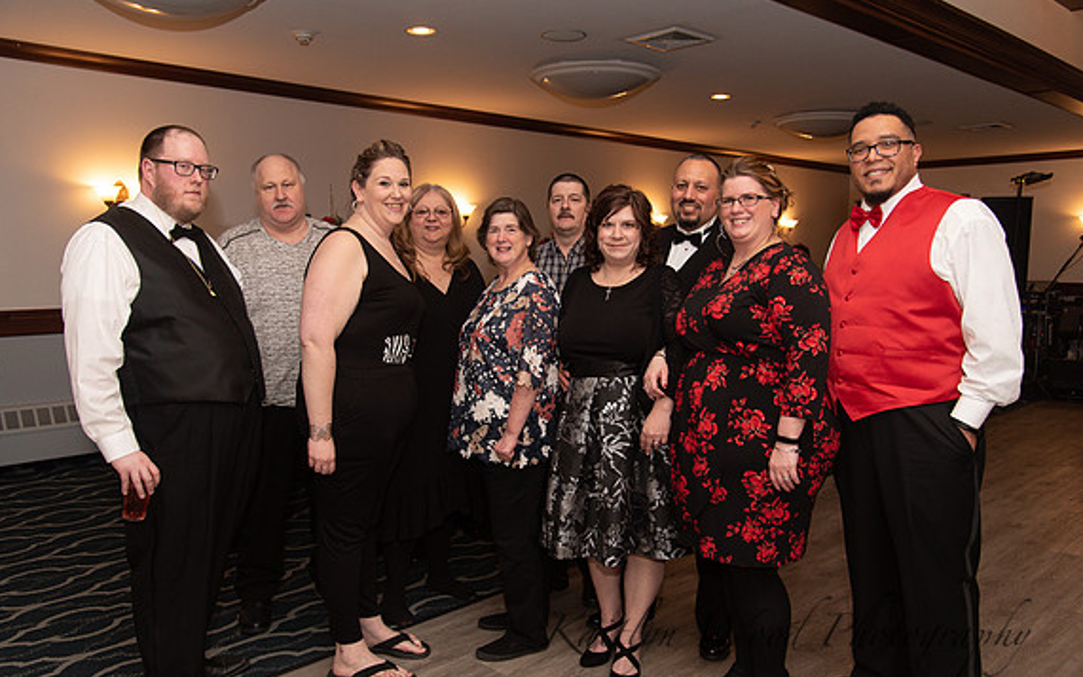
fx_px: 856
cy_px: 338
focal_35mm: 29
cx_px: 542
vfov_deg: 43.2
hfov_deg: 64.6
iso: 800
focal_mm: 28
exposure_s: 1/200
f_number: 4
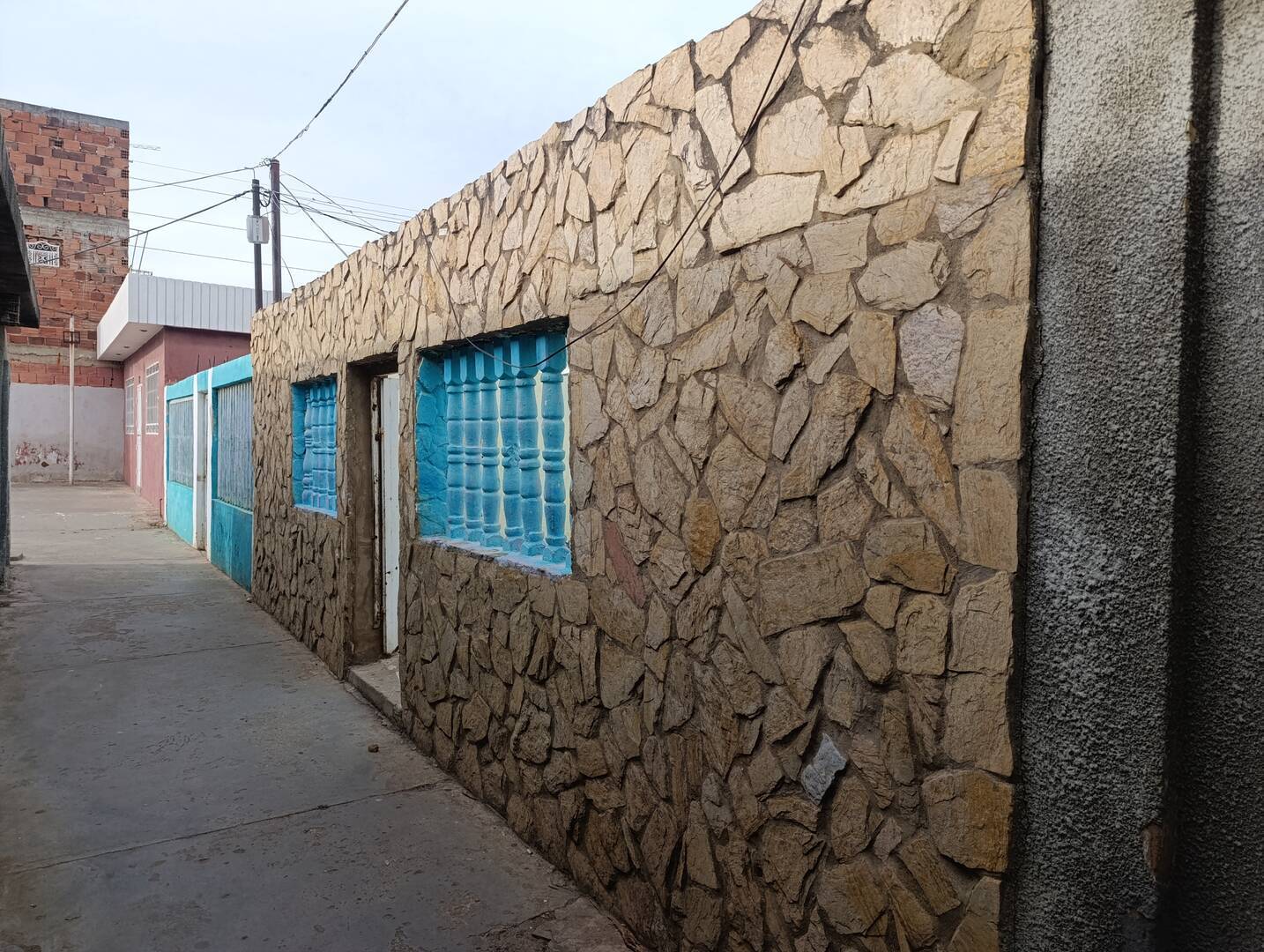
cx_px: 632
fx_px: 841
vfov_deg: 59.0
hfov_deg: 73.8
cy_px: 476
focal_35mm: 23
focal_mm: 6.14
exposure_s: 1/257
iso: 50
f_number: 1.6
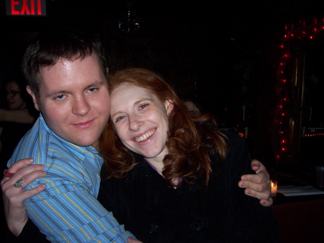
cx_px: 162
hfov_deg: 51.3
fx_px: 337
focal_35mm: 36
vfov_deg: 39.7
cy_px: 122
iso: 125
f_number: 2.8
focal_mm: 6.2
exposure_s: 1/60
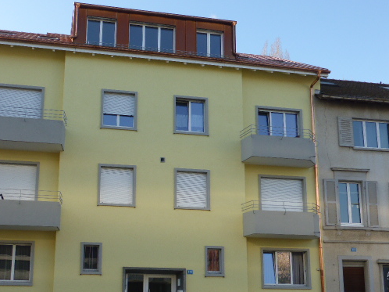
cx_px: 152
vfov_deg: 32.0
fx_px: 505
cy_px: 178
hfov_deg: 41.9
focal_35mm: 45
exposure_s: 1/320
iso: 100
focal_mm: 6.1
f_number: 3.7
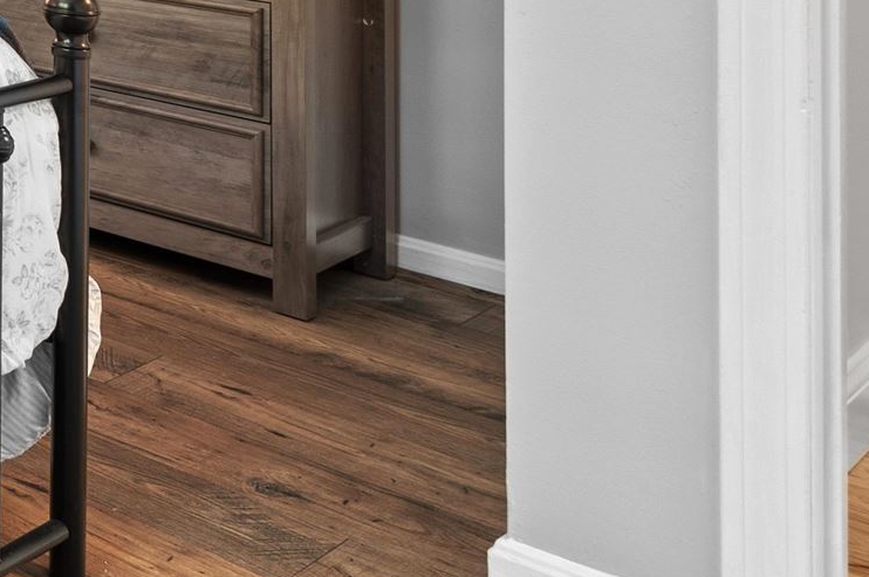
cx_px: -864
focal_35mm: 58
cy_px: -292
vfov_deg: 20.1
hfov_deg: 19.4
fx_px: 1398
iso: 250
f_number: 7.1
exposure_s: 2.5
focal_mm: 14
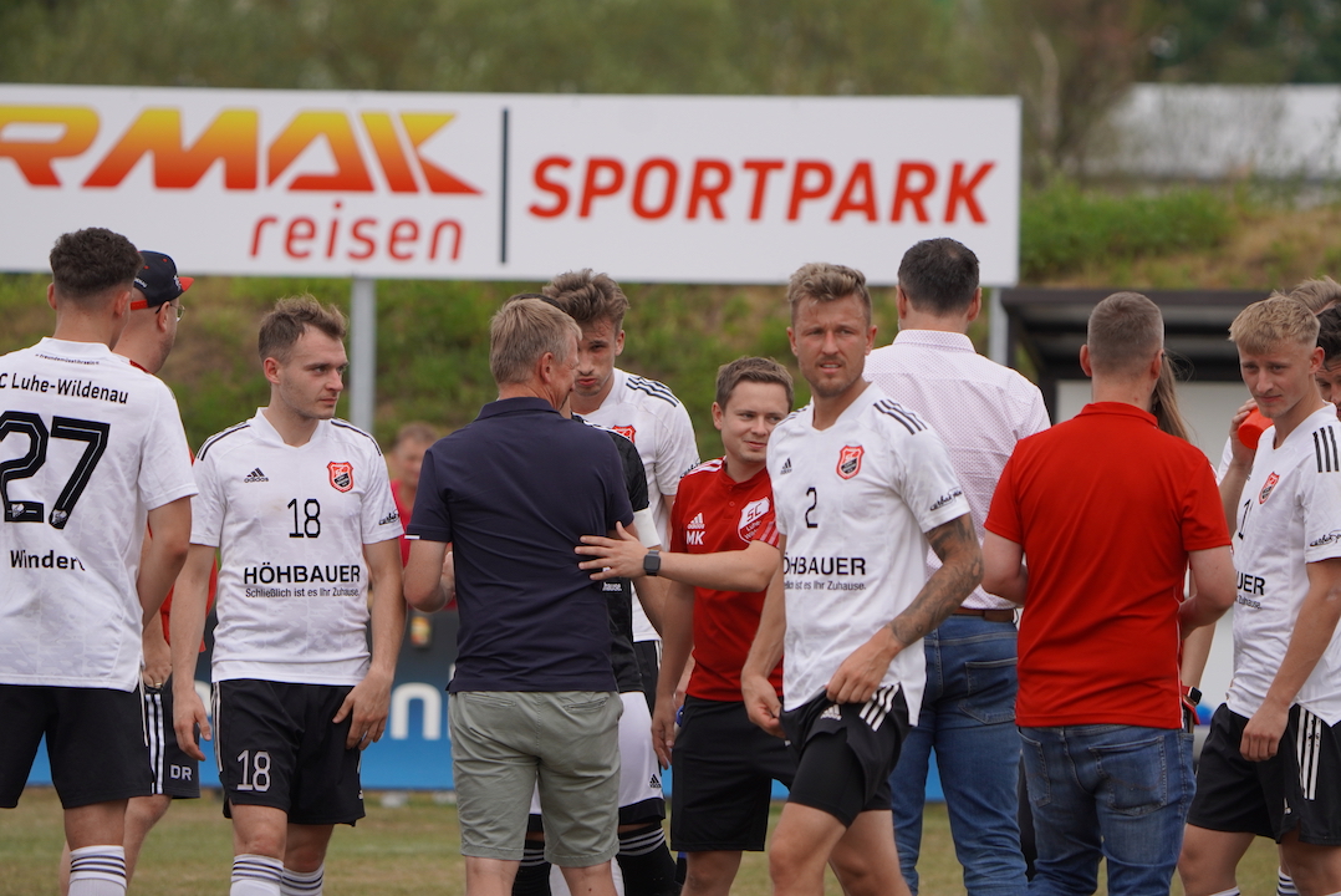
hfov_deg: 4.3
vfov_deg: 2.9
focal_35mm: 482
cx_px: 670
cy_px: 448
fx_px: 17945
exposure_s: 1/500
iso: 200
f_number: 6.3
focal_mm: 321
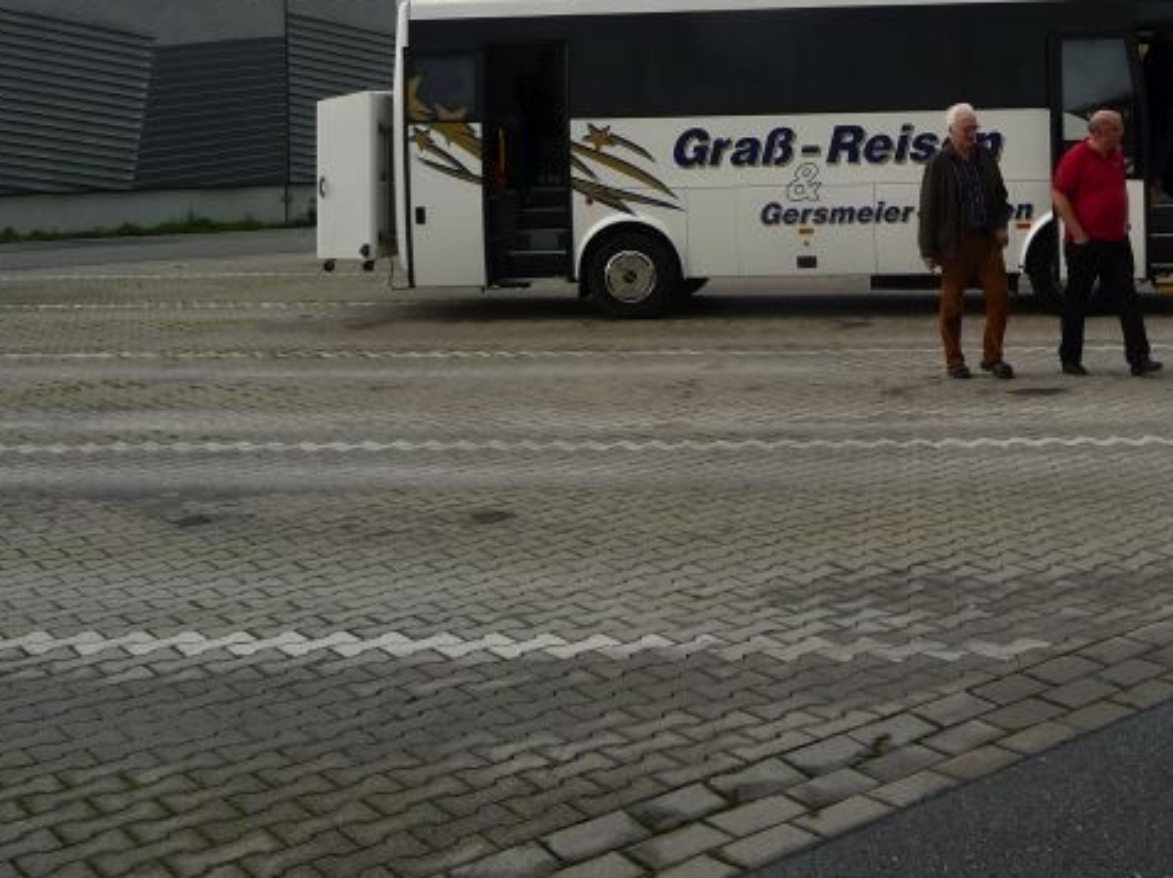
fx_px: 1591
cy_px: 192
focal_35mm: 47
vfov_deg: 30.2
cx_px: 848
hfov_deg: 39.6
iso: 100
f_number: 3.3
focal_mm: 4.7
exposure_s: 1/800
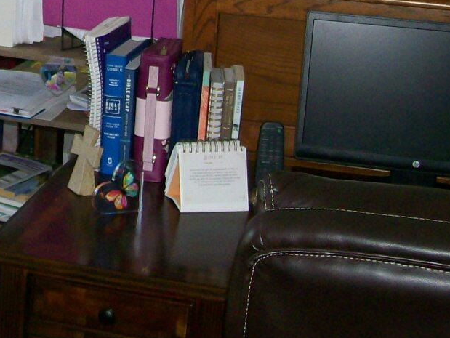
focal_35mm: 93
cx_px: -54
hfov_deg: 20.1
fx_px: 1210
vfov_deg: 15.4
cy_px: -55
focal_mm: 6
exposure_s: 1/64
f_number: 2.7
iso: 140
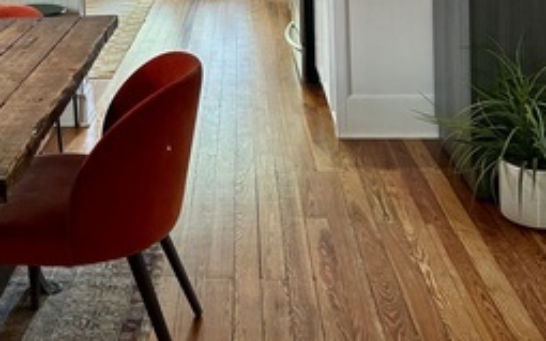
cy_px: -97
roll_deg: +2.1
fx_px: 803
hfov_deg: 36.8
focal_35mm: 54
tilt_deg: -3.9
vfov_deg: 21.7
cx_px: 151
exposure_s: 1/60
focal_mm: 5.7
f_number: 1.5
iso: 160
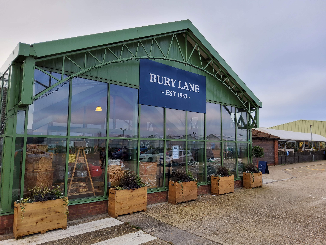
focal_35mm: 26
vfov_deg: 53.1
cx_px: 163
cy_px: 122
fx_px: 245
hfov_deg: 67.3
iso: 50
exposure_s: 1/142
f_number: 2
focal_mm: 3.08
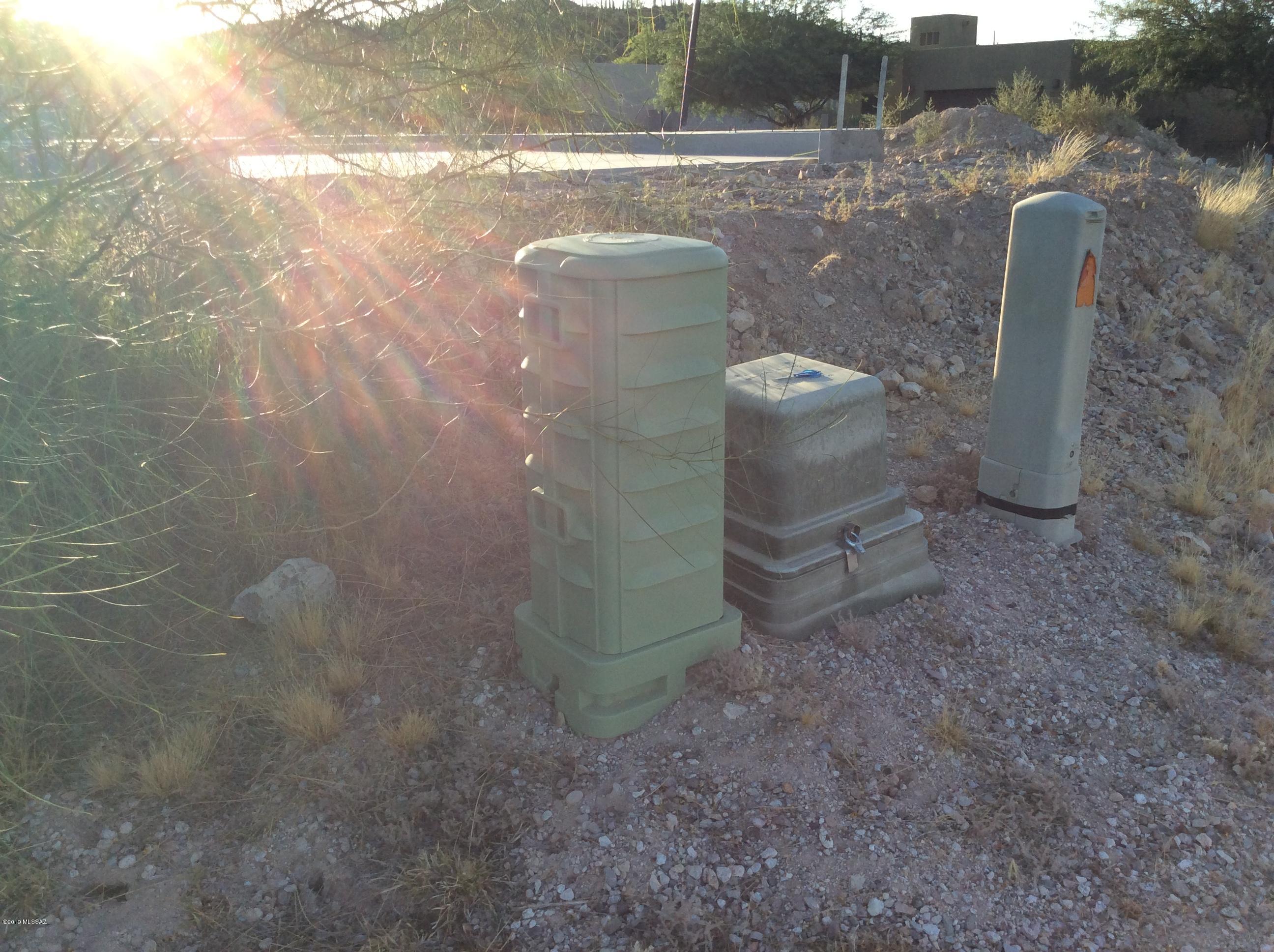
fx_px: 1176
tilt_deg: -17.7
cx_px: 637
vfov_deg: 44.1
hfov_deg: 56.9
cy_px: 476
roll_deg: +1.8
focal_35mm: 32
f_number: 2.4
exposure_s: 1/534
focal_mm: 3.3
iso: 32
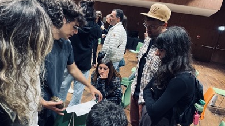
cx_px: 113
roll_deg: -10.5
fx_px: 173
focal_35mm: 29
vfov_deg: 40.2
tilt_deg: -15.6
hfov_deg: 66.1
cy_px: 69
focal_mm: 4.2
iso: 500
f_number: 1.6
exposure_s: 1/25
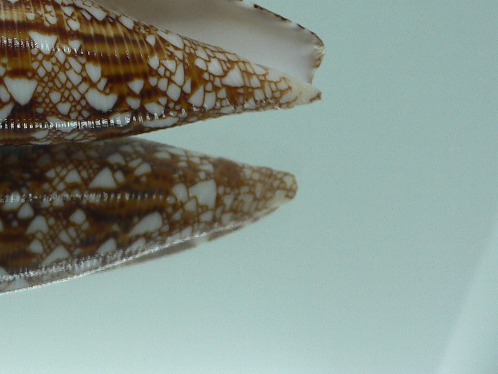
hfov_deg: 28.2
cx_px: 41
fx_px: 950
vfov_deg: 21.9
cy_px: 62
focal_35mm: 66
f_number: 2.8
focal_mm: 4.6
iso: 80
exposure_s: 1/60
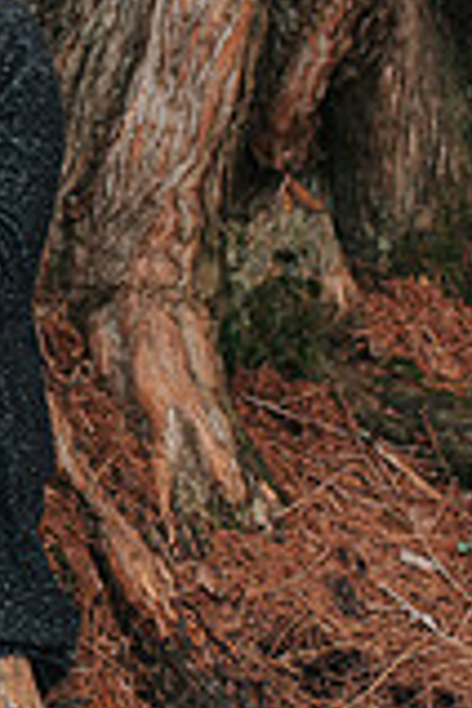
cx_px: -169
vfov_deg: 20.5
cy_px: 191
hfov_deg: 13.3
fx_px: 1947
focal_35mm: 99
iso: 640
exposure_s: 1/800
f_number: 3.2
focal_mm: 35
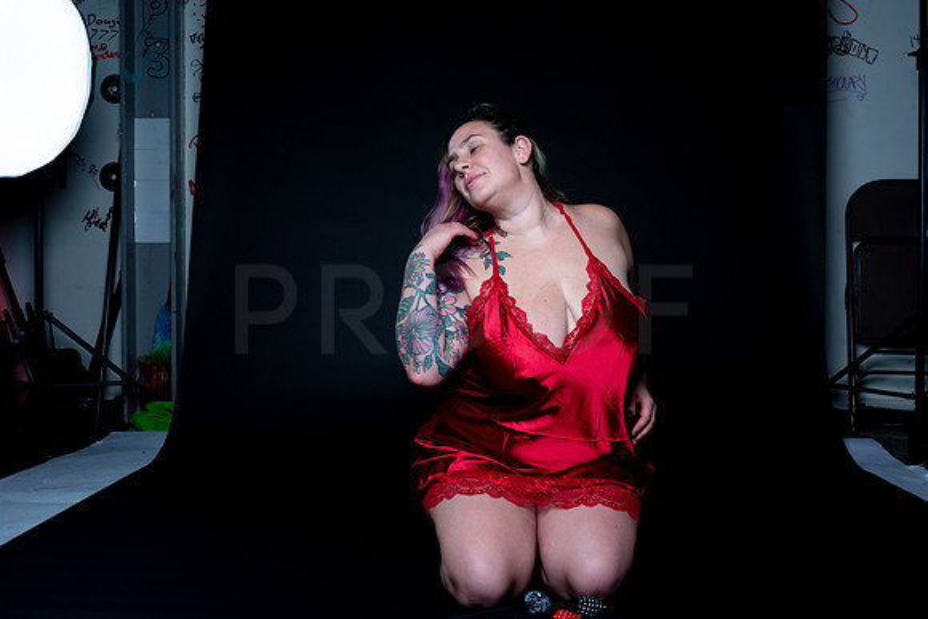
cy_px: 310
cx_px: 464
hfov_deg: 54.4
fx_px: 902
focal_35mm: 35
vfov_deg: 37.9
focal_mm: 35
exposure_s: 1/160
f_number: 10
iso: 100
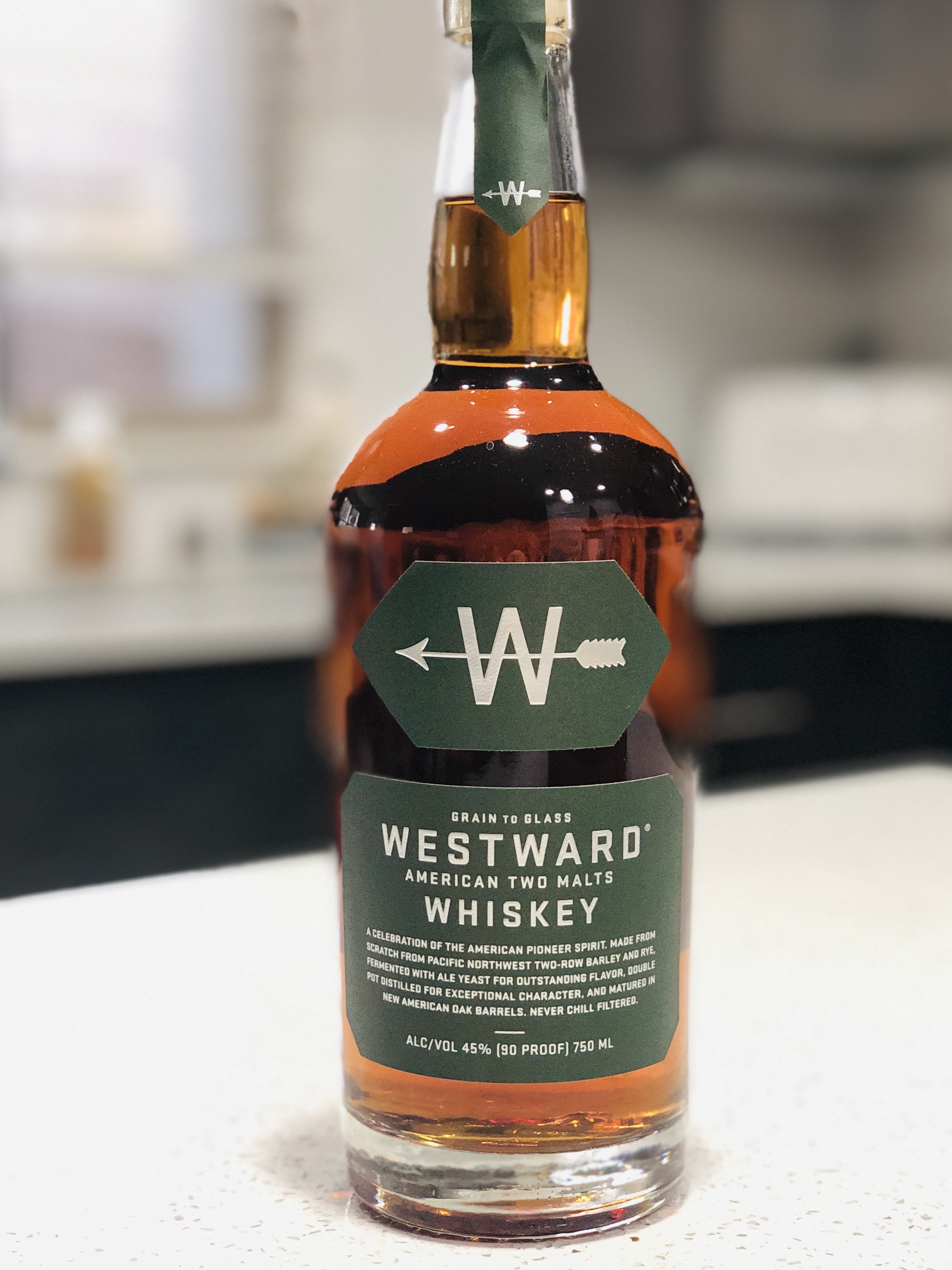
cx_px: 480
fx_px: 2274
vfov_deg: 31.2
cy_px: 619
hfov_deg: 23.6
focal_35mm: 62
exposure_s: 1/26
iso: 160
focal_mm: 6
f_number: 2.4
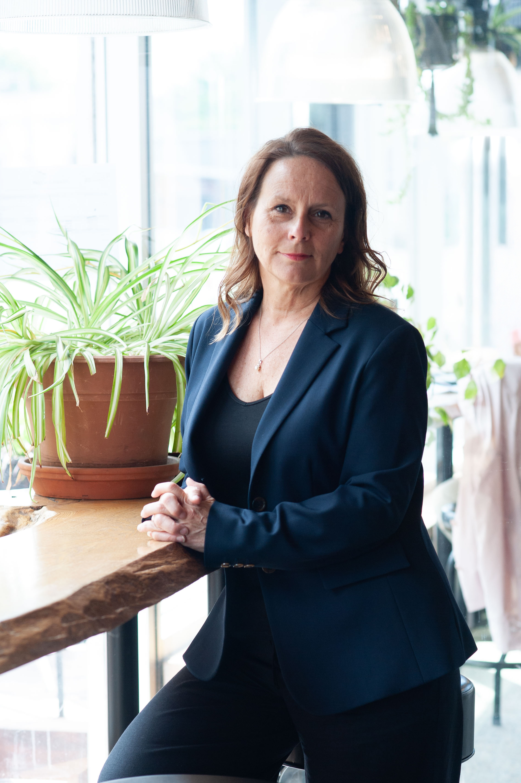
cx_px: 260
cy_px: 392
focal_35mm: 85
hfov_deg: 16.1
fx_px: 1847
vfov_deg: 23.9
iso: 320
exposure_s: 1/250
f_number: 4.5
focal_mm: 85
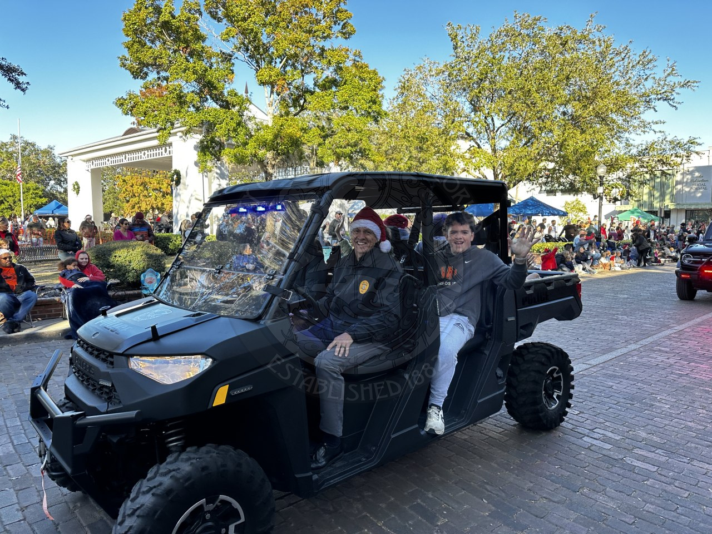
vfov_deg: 56.8
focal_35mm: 24
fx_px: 494
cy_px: 267
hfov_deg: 71.6
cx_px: 356
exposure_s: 1/406
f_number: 1.78
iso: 80
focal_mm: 6.86
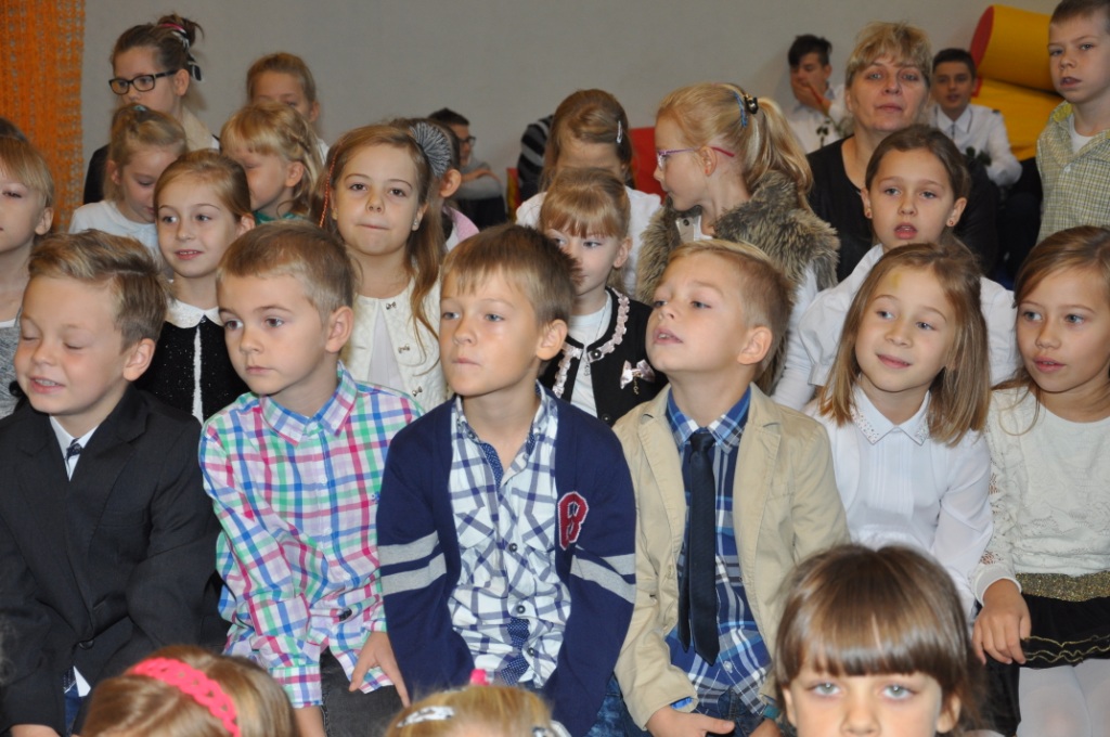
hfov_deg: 28.1
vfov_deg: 18.9
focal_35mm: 72
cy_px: 368
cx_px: 555
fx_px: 2217
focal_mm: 48
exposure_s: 1/60
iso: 400
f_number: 4.8
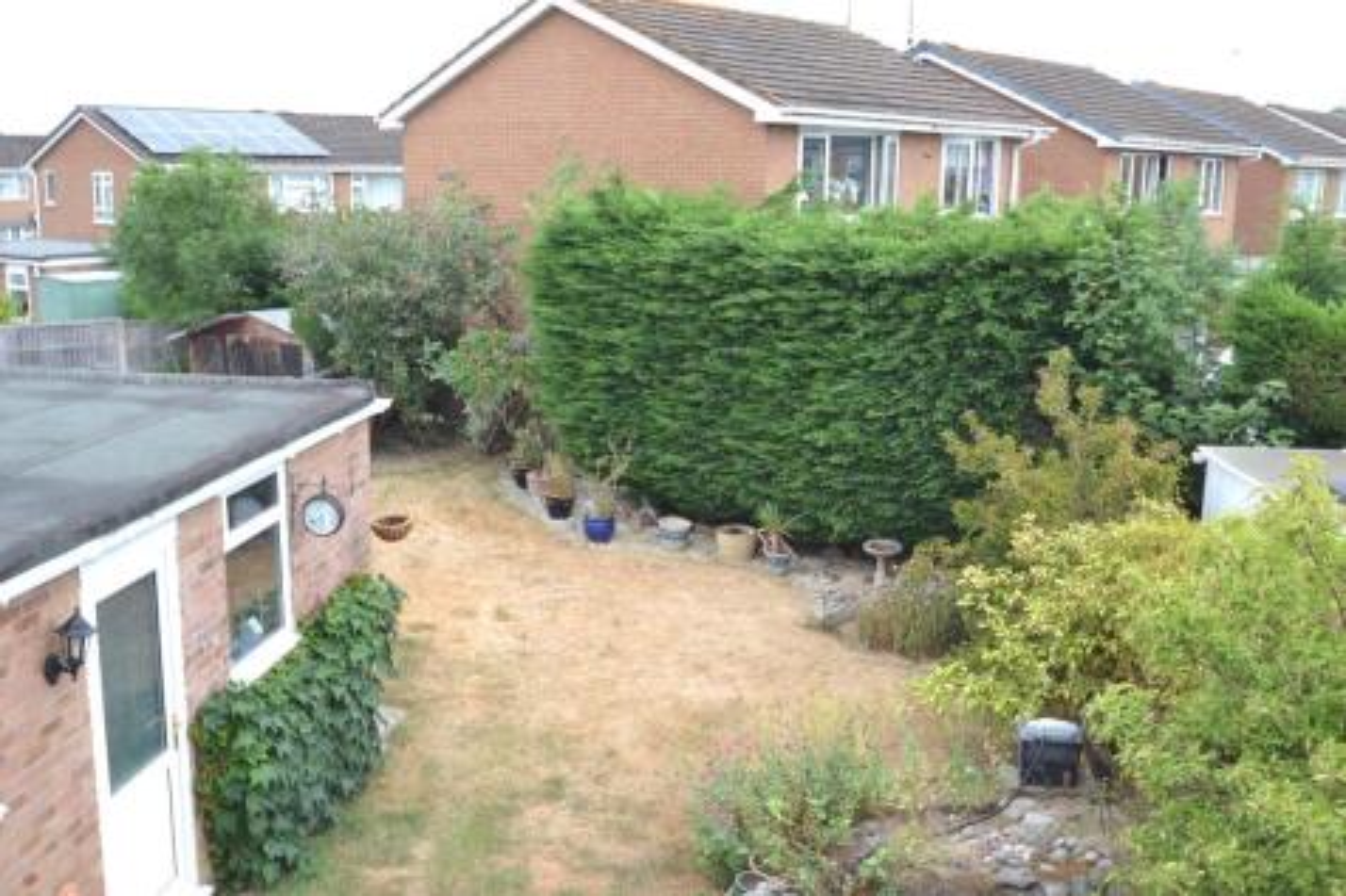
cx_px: 673
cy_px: 448
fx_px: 1345
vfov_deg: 36.8
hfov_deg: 53.1
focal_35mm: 36
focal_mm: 24
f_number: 5.6
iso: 125
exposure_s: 1/125
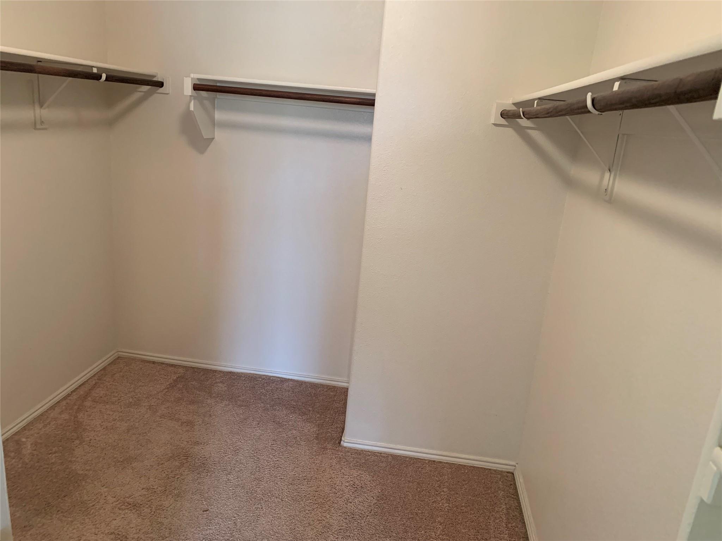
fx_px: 542
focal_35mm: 26
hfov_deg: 67.3
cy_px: 270
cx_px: 361
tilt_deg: -15.0
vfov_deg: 53.1
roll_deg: -5.4
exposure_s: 1/60
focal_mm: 4.25
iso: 200
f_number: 1.8
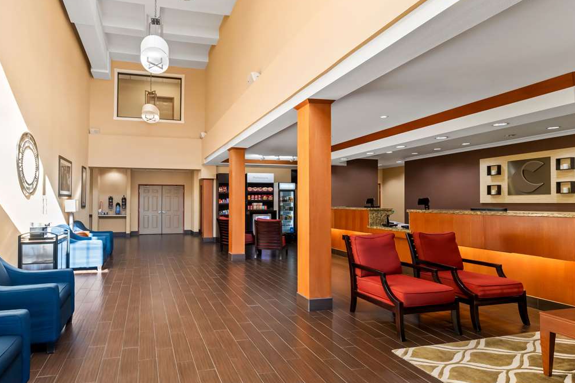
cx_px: 222
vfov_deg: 67.2
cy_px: 215
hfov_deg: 88.5
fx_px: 288
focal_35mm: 18
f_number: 8
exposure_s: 1/6
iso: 400
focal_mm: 12
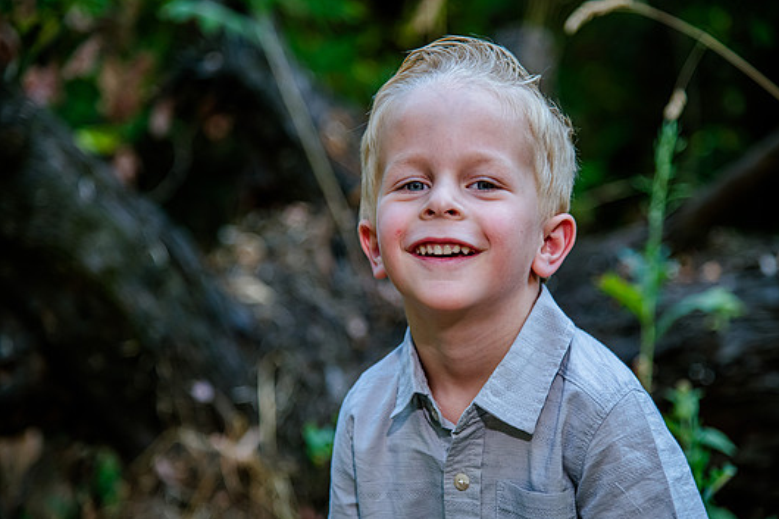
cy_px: 282
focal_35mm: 115
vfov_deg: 11.9
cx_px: 420
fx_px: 2488
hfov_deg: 17.8
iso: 800
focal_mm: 105
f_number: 4
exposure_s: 1/320
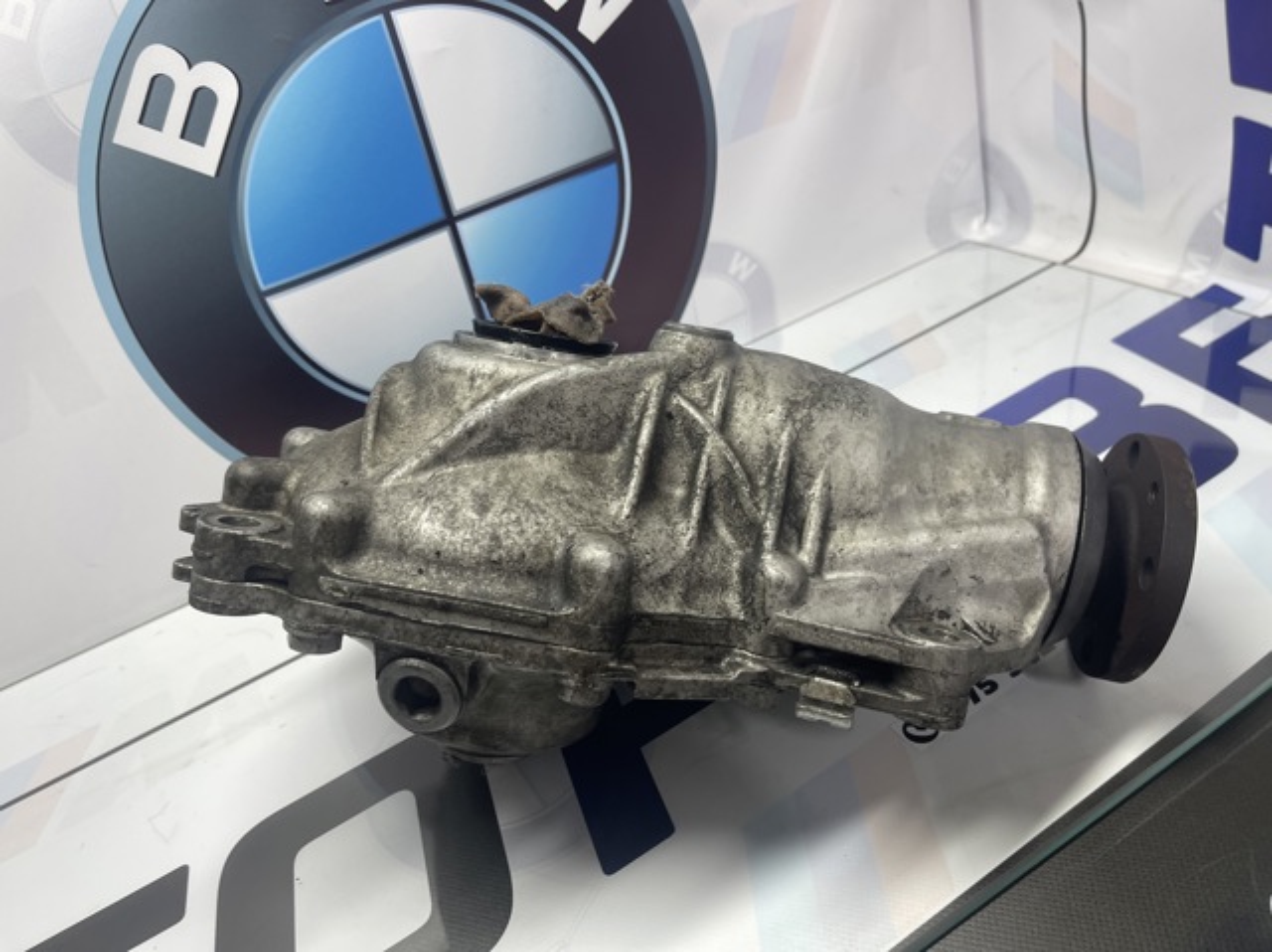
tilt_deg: -33.4
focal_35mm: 25
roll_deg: +14.2
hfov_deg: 69.4
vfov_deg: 54.8
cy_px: 476
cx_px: 636
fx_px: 918
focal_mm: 5.1
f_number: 1.6
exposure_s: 1/100
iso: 64
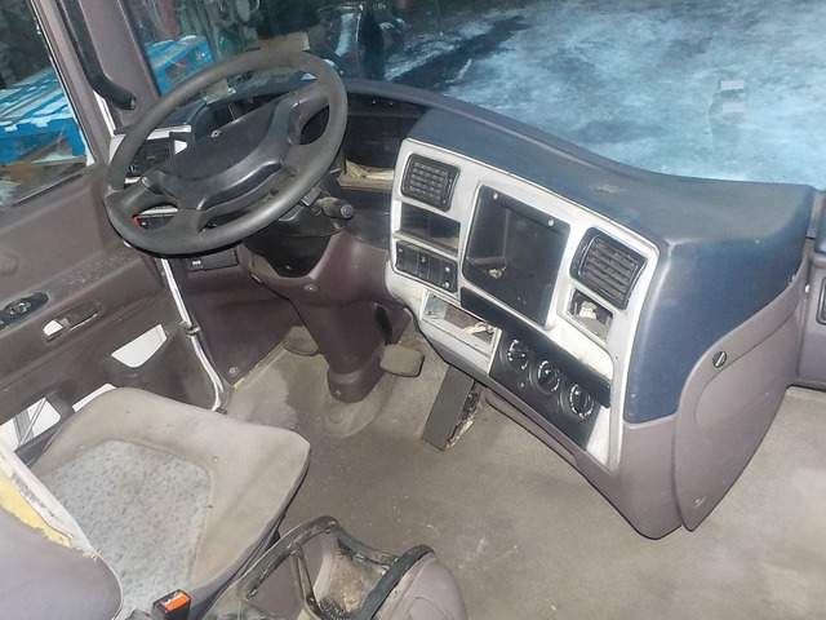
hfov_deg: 60.0
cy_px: 310
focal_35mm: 30
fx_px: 716
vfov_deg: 46.8
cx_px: 413
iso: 720
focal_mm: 4.1
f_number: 3.3
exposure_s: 1/30
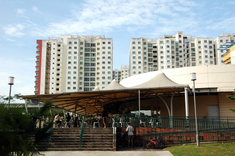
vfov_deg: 31.8
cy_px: 78
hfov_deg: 46.5
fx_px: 274
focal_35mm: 42
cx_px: 118
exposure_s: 1/400
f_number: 7.1
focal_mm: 28
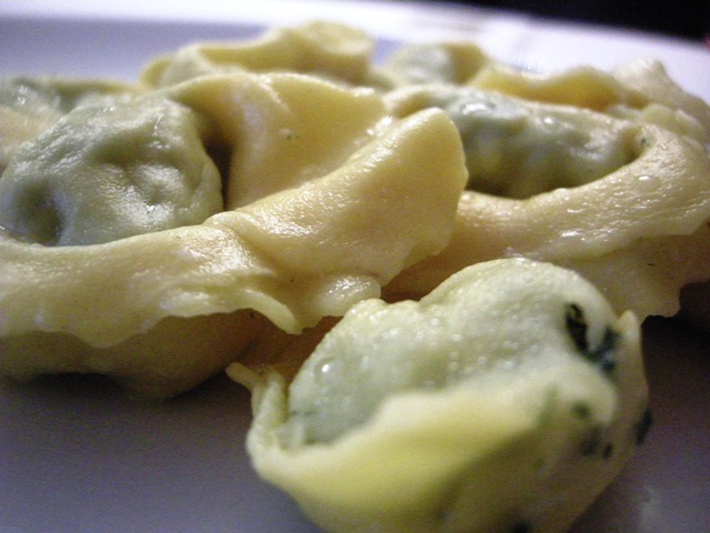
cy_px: 266
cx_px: 355
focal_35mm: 36
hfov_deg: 51.4
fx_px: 738
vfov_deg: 39.7
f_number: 2.7
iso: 1600
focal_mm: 7.5
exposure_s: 1/55
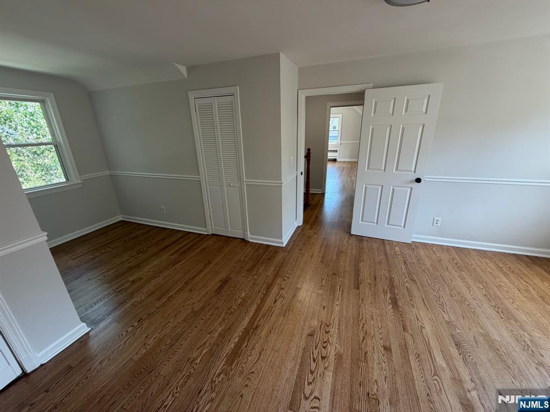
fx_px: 222
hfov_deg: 102.1
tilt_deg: -19.1
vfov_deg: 85.7
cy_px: 206
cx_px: 275
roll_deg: +2.0
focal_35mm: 14
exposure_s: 1/121
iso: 100
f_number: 2.2
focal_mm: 2.22
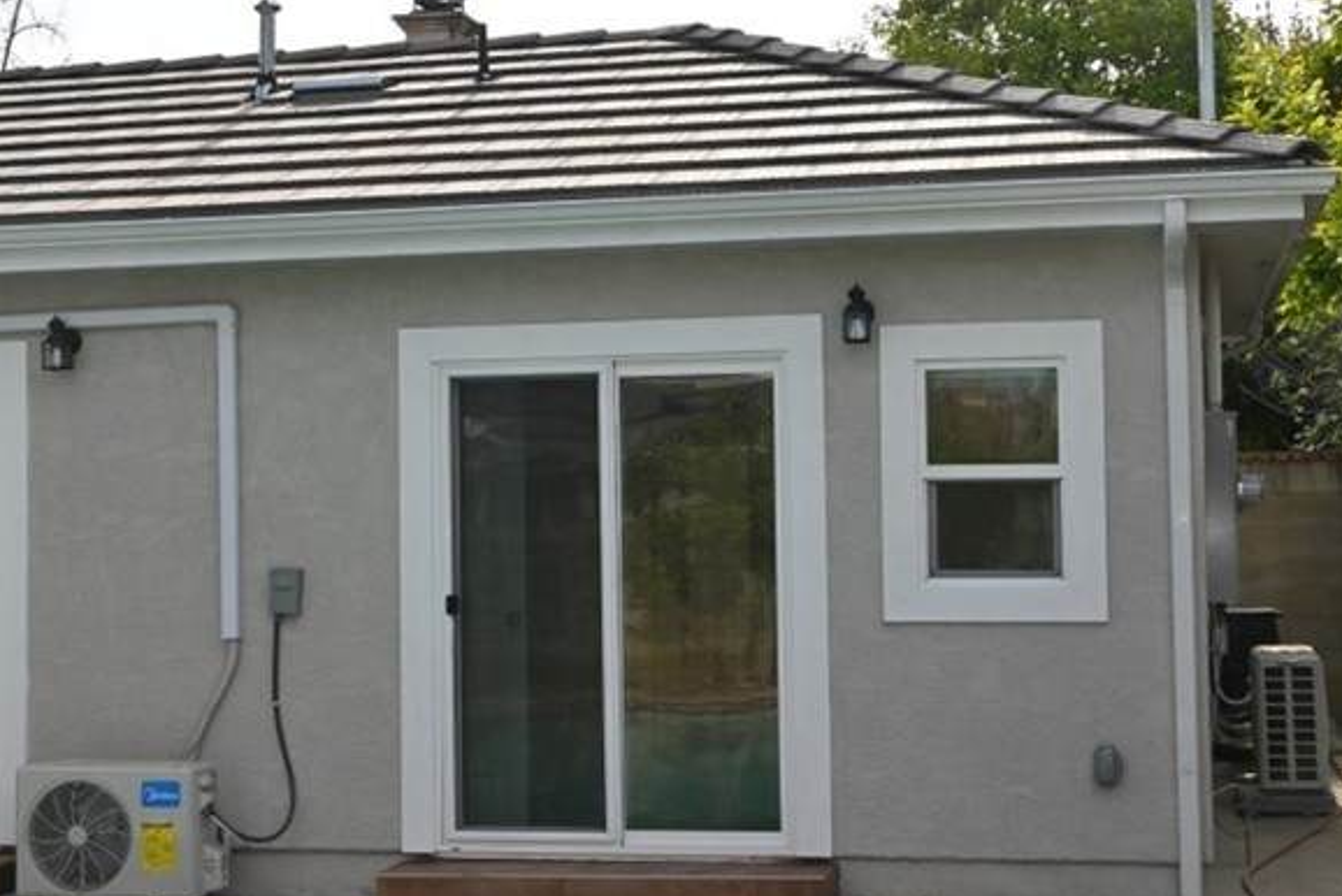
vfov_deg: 21.8
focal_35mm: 62
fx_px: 2329
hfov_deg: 32.1
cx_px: 648
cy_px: 382
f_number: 10
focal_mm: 23.5
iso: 100
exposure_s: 1/200
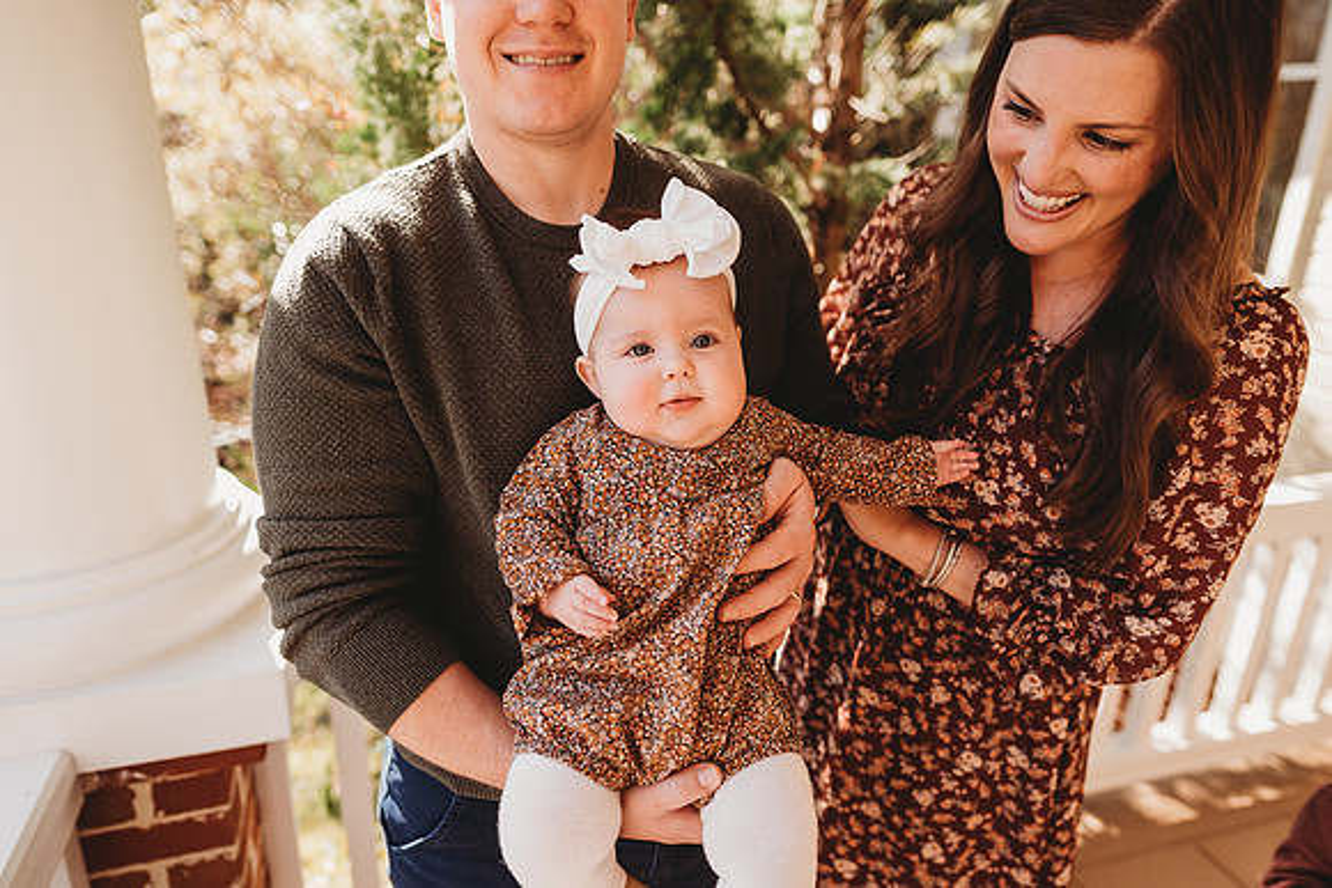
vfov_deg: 53.2
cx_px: 666
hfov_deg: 73.7
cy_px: 444
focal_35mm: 24
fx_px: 888
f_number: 2.8
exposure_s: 1/320
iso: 200
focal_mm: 24
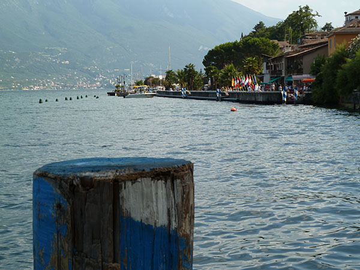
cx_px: 180
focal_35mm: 78
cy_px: 135
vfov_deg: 18.9
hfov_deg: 25.0
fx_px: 811
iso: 80
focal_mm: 12.8
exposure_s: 1/320
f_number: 4.2
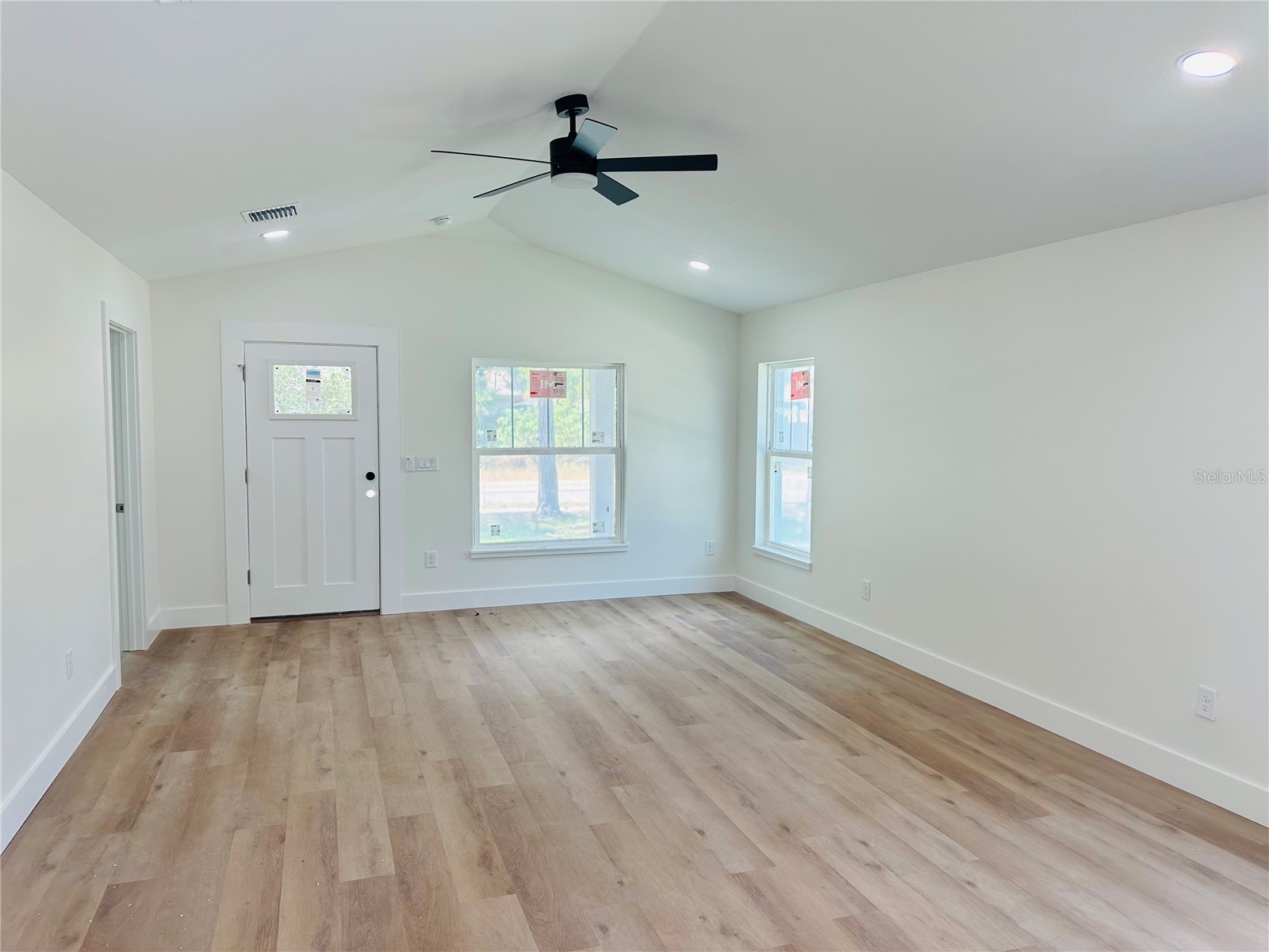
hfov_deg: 71.6
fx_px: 880
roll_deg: -0.8
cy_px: 476
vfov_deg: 56.8
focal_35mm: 24
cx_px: 634
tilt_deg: -3.7
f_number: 1.78
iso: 100
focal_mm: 6.86
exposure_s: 1/164
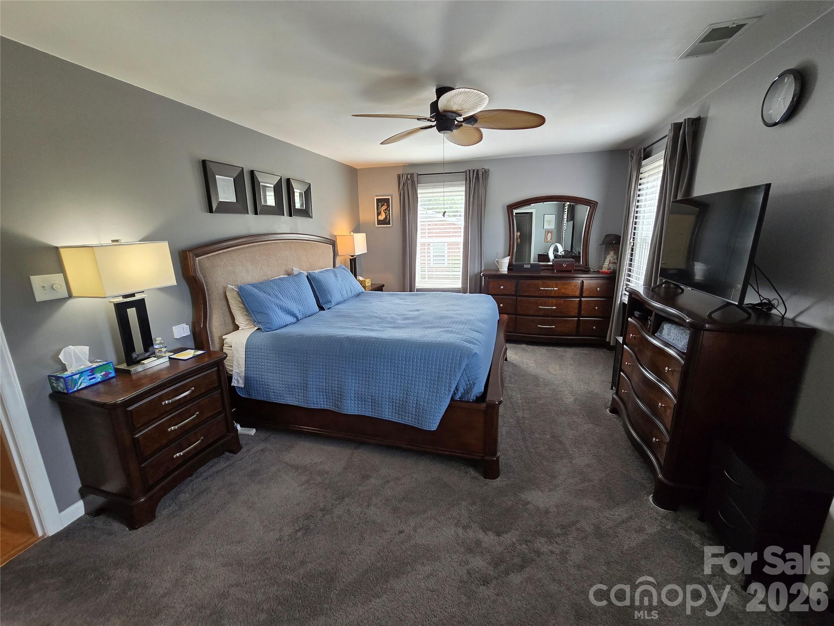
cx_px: 417
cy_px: 313
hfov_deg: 106.2
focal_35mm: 13
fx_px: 313
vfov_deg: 89.9
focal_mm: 2.2
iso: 250
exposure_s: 1/60
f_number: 2.2
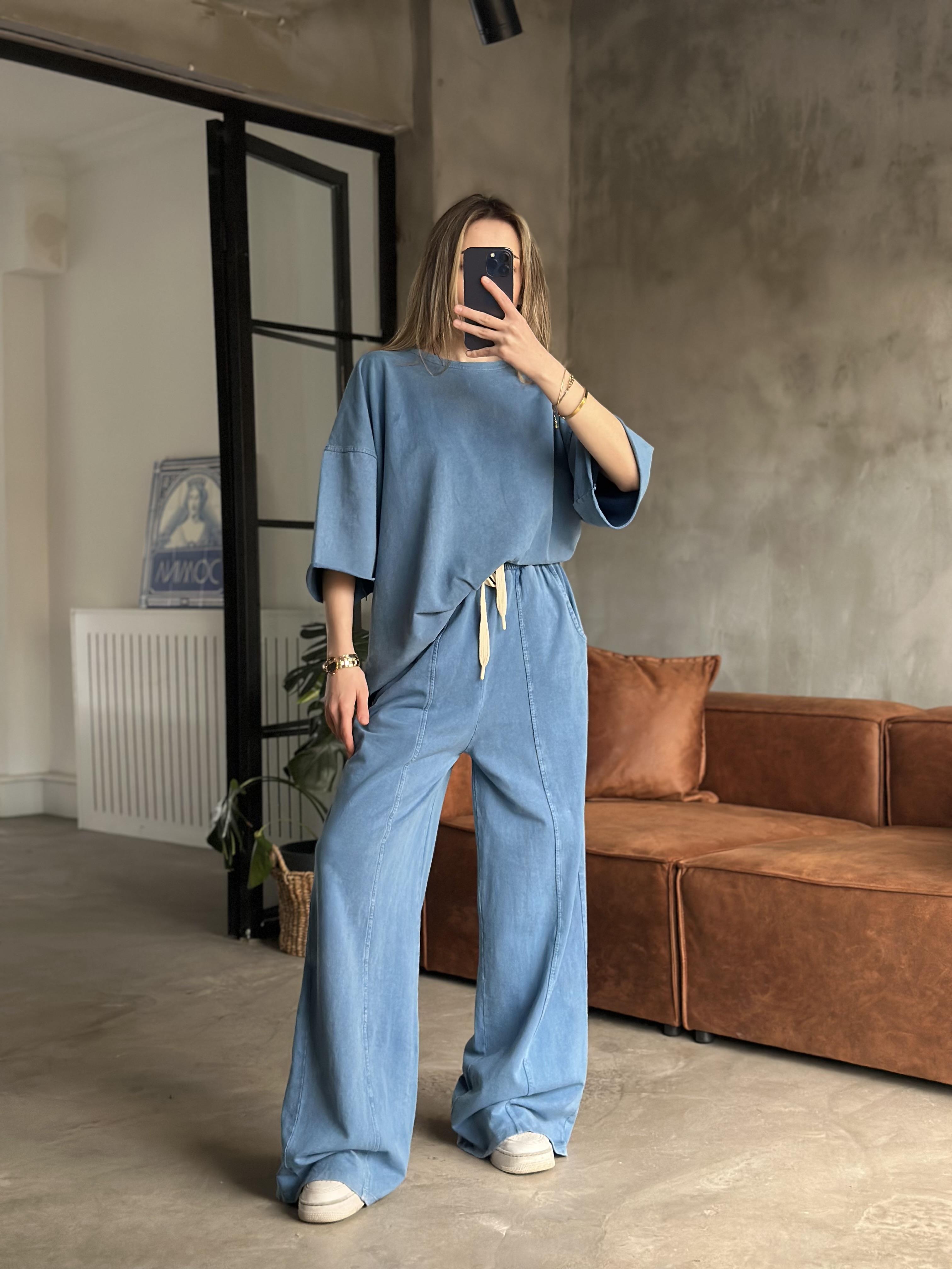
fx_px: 1760
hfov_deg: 30.3
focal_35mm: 48
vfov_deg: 39.7
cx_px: 476
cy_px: 634
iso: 400
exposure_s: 1/42
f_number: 1.78
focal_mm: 6.86
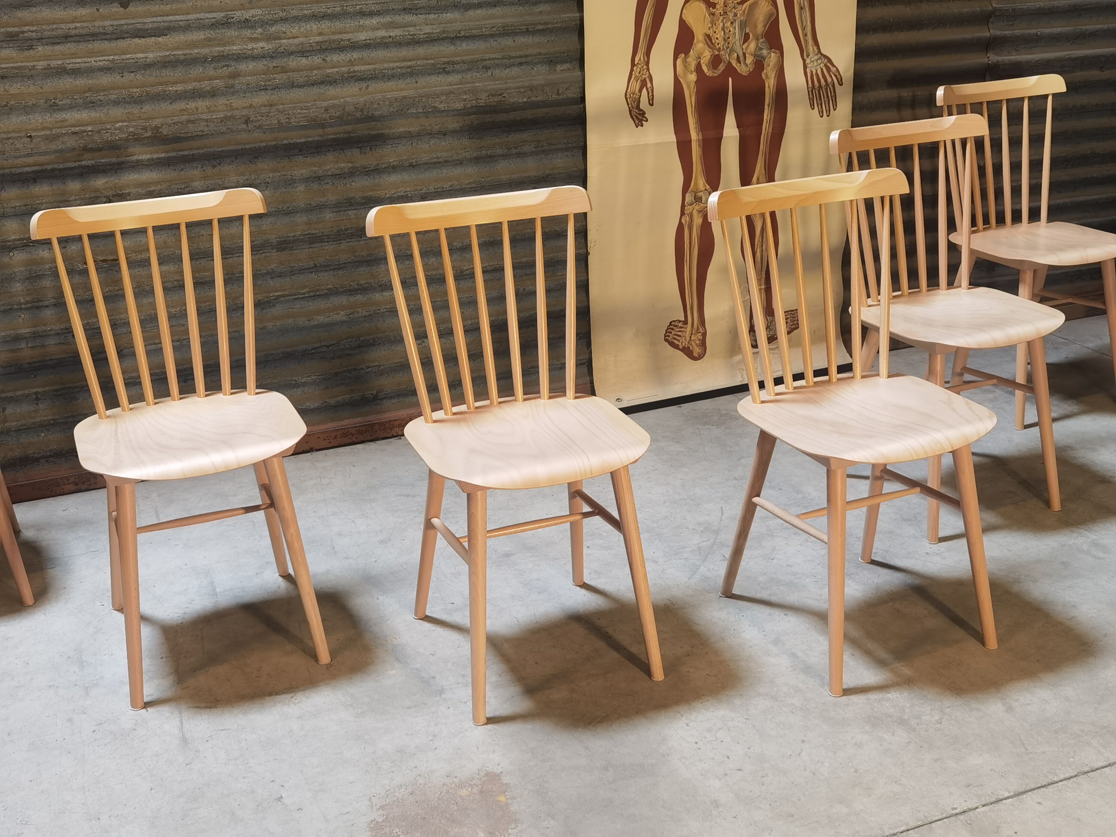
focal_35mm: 41
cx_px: 558
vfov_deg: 35.1
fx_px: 1322
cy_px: 418
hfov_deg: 45.8
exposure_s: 1/50
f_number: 1.9
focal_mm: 6.71
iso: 200
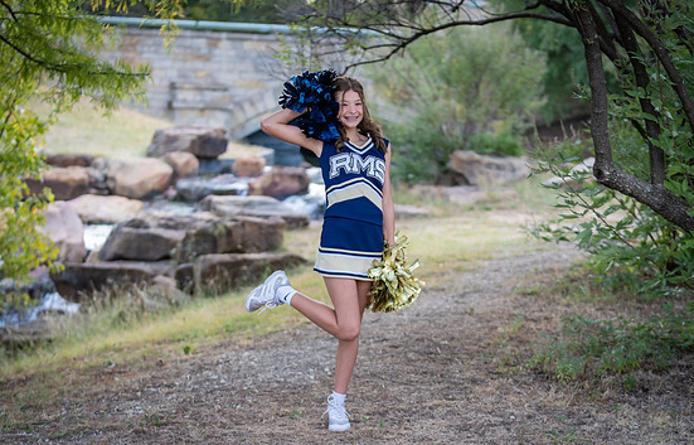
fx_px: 1562
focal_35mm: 82
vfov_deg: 16.2
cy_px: 252
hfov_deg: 25.1
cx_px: 340
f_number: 2.8
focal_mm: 70
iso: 320
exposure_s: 1/320
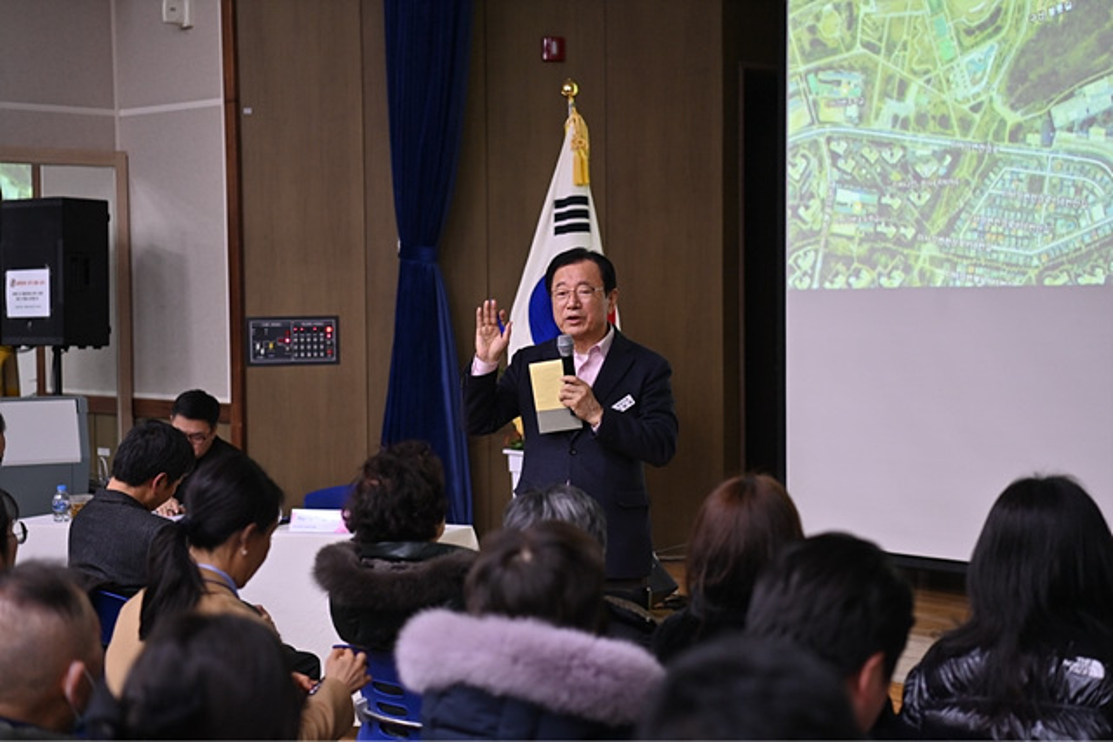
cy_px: 371
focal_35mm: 70
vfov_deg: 19.5
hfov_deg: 28.8
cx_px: 556
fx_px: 2165
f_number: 2.8
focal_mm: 70
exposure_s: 1/60
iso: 800
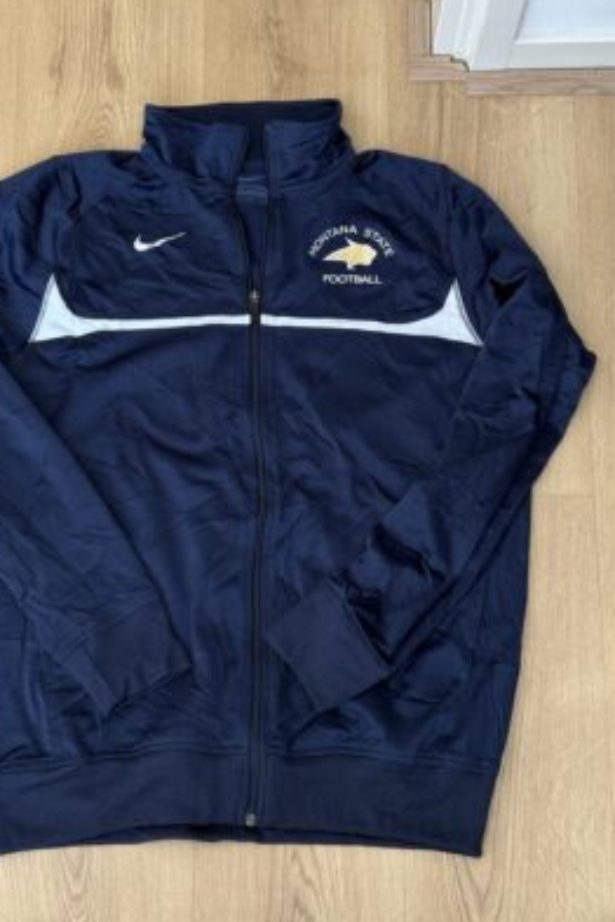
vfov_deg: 36.2
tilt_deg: -72.5
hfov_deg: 24.6
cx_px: 279
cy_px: 457
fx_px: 1409
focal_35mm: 55
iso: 50
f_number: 1.6
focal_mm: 5.96
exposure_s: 1/100
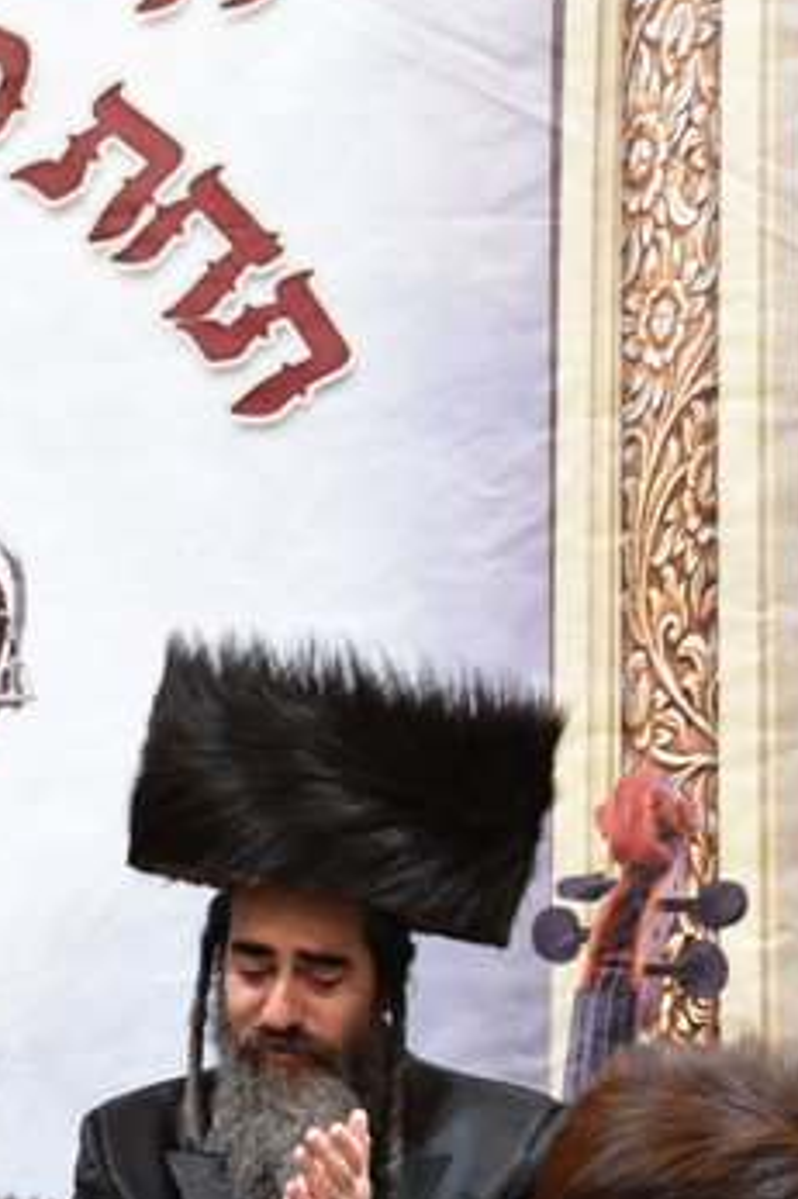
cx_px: -169
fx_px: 11016
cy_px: 620
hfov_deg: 4.1
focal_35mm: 331
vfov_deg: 6.2
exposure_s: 1/100
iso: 2000
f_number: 5.6
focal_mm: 82
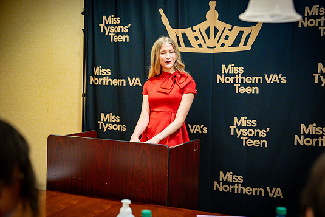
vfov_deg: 26.5
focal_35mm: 51
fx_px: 461
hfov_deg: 38.9
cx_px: 165
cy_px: 109
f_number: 2.8
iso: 1600
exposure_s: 1/125
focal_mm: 47
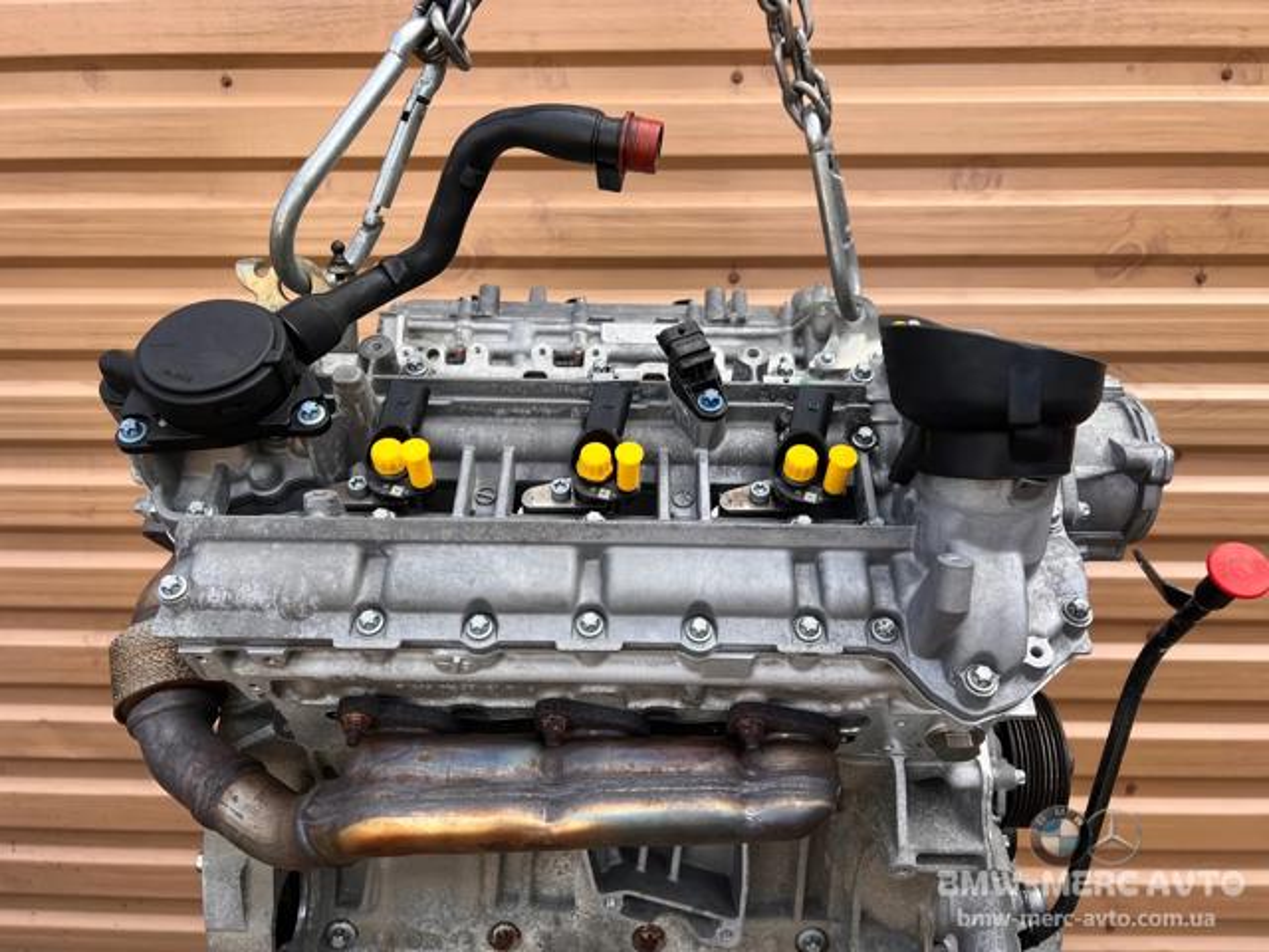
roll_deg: +0.9
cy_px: 476
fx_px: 953
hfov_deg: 67.3
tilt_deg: -15.3
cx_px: 634
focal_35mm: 26
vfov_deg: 53.1
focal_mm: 5.7
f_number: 1.5
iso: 50
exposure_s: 1/567
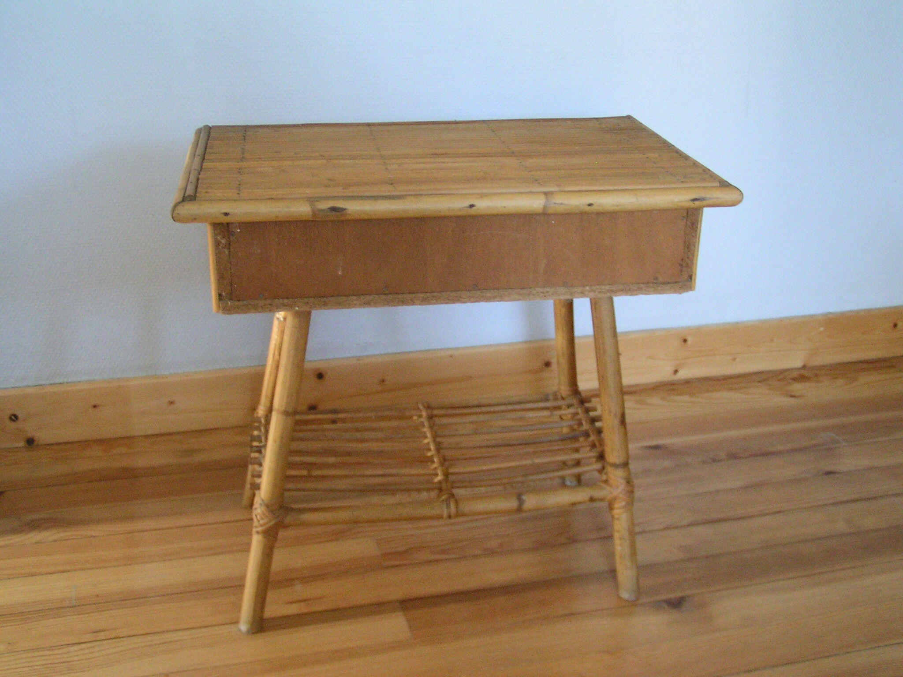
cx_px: 452
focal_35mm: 41
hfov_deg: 45.8
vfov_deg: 35.1
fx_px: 1070
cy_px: 338
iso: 200
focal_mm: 6.3
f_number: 2.8
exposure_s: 1/20
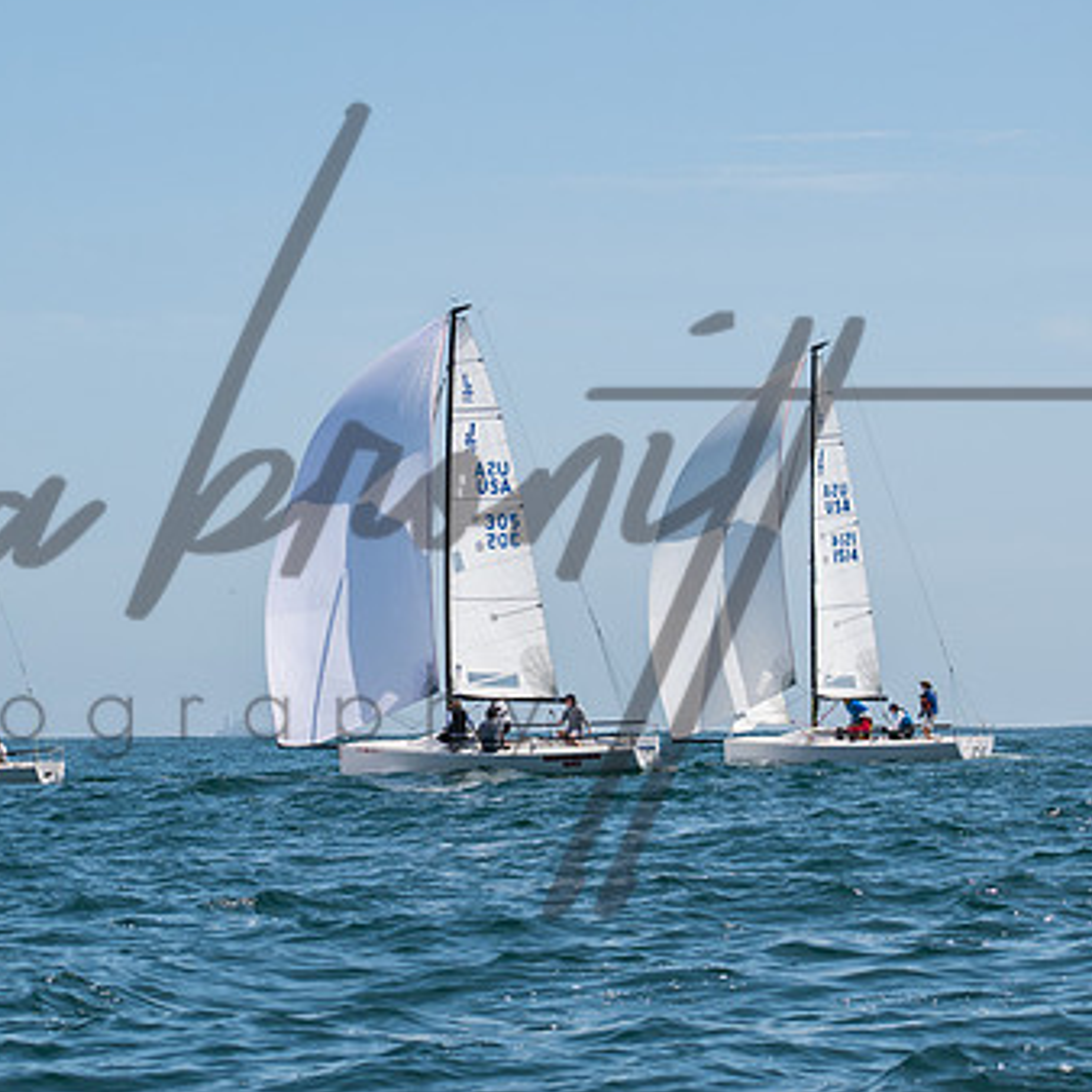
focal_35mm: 153
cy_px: 470
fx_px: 5461
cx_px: 401
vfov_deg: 11.4
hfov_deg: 11.4
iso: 200
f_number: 6.3
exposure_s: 1/1250
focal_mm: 70
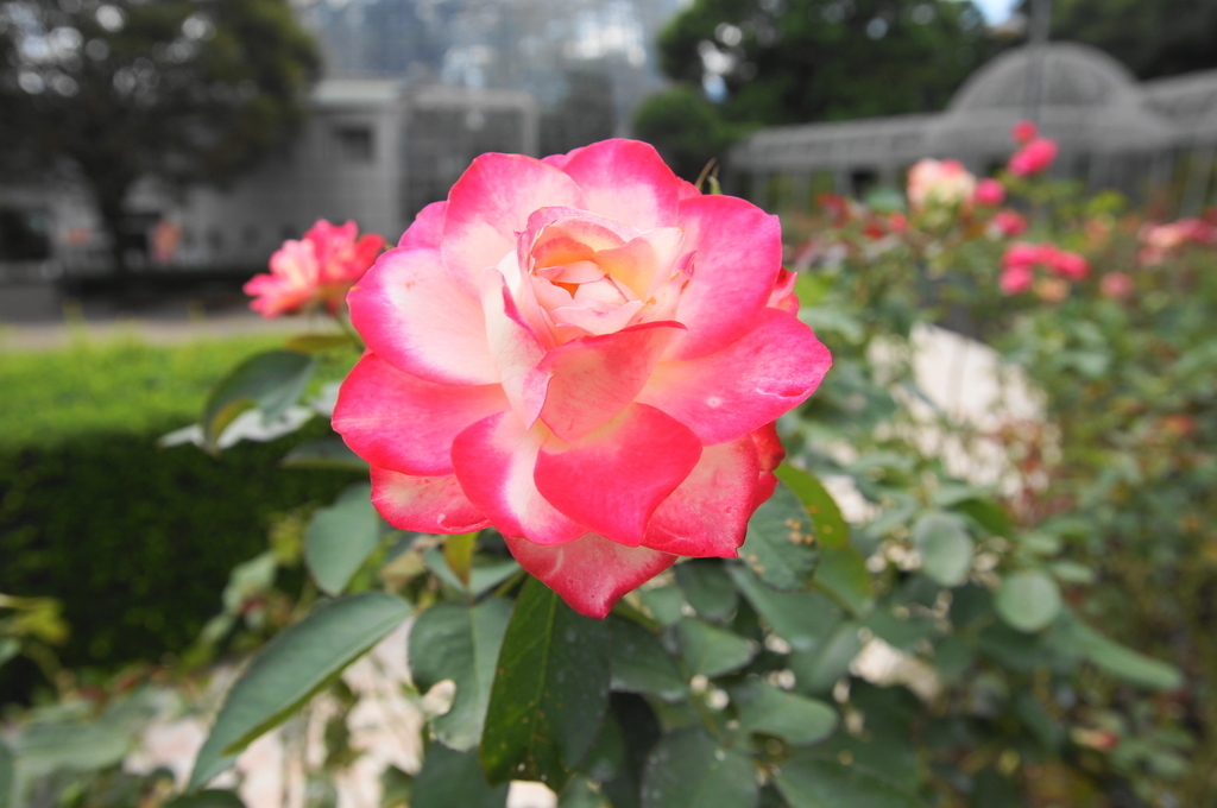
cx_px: 608
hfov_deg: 73.8
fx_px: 810
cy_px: 404
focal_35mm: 24
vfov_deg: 53.0
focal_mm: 16
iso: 100
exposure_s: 1/320
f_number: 5.6
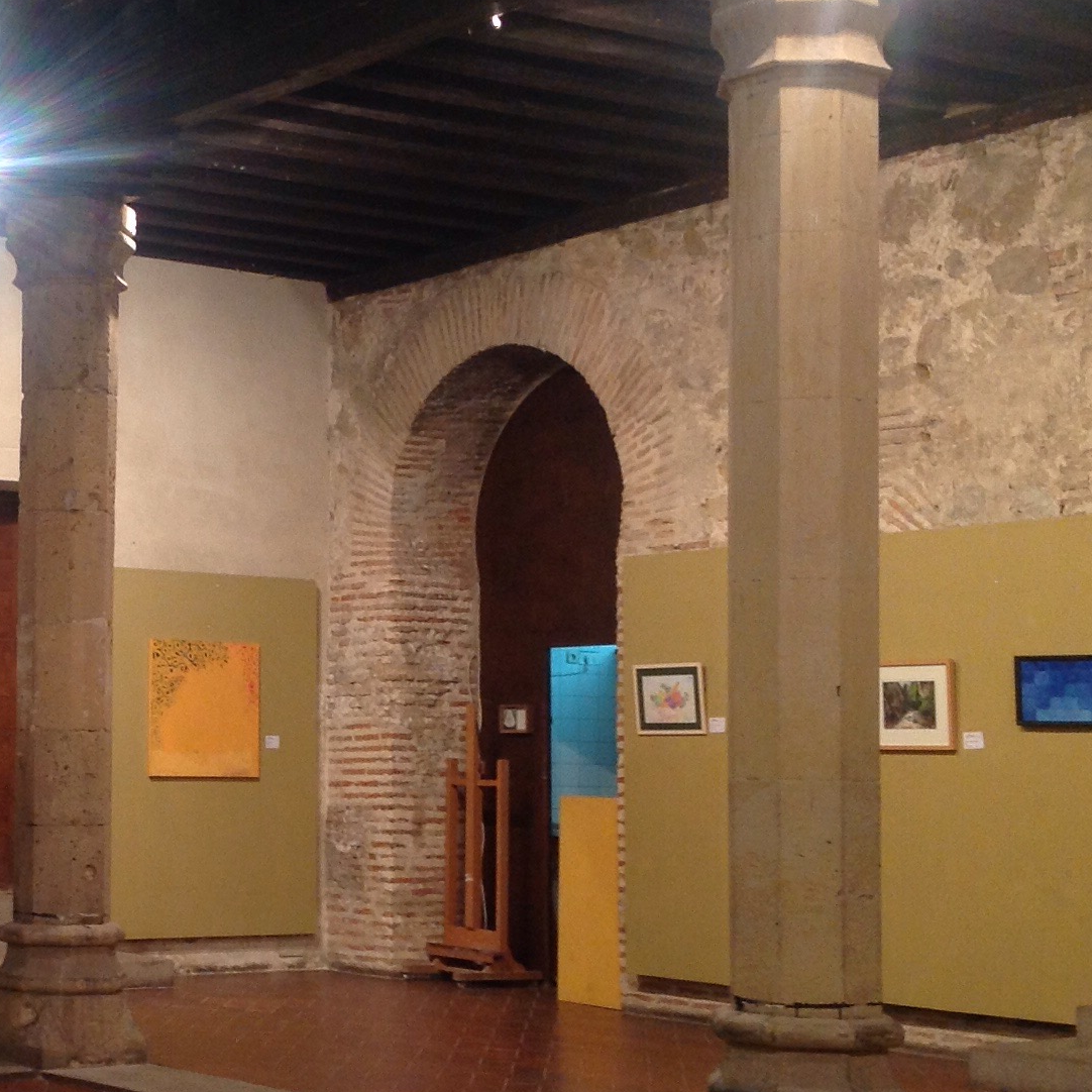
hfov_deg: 22.5
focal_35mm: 74
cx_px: 2
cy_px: 619
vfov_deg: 23.3
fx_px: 2641
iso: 80
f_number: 2.4
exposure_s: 1/15
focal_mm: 4.28
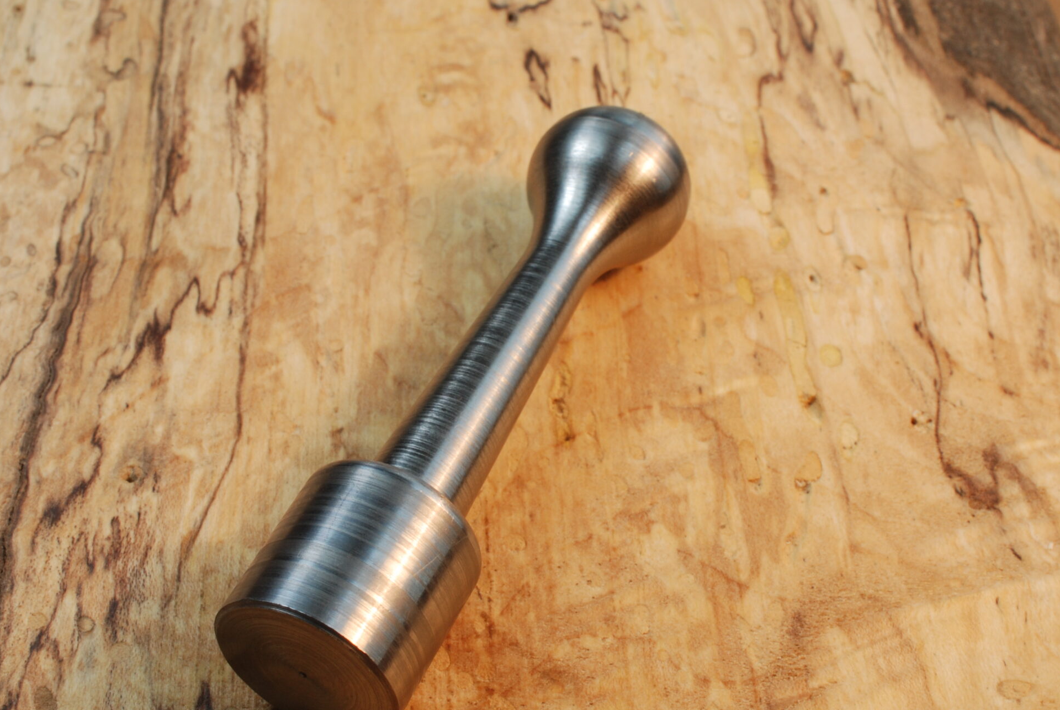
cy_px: 356
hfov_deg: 25.3
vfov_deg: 17.1
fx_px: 2359
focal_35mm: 80
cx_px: 492
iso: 200
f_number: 22
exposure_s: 1/15
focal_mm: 40
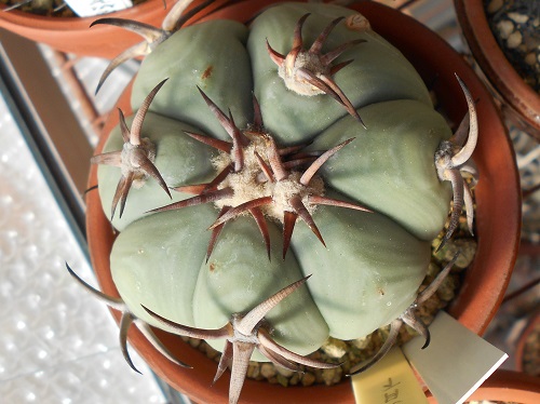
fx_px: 468
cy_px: 202
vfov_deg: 46.7
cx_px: 270
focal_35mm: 30
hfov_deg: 60.0
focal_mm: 5.1
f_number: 3.4
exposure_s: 1/400
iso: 80
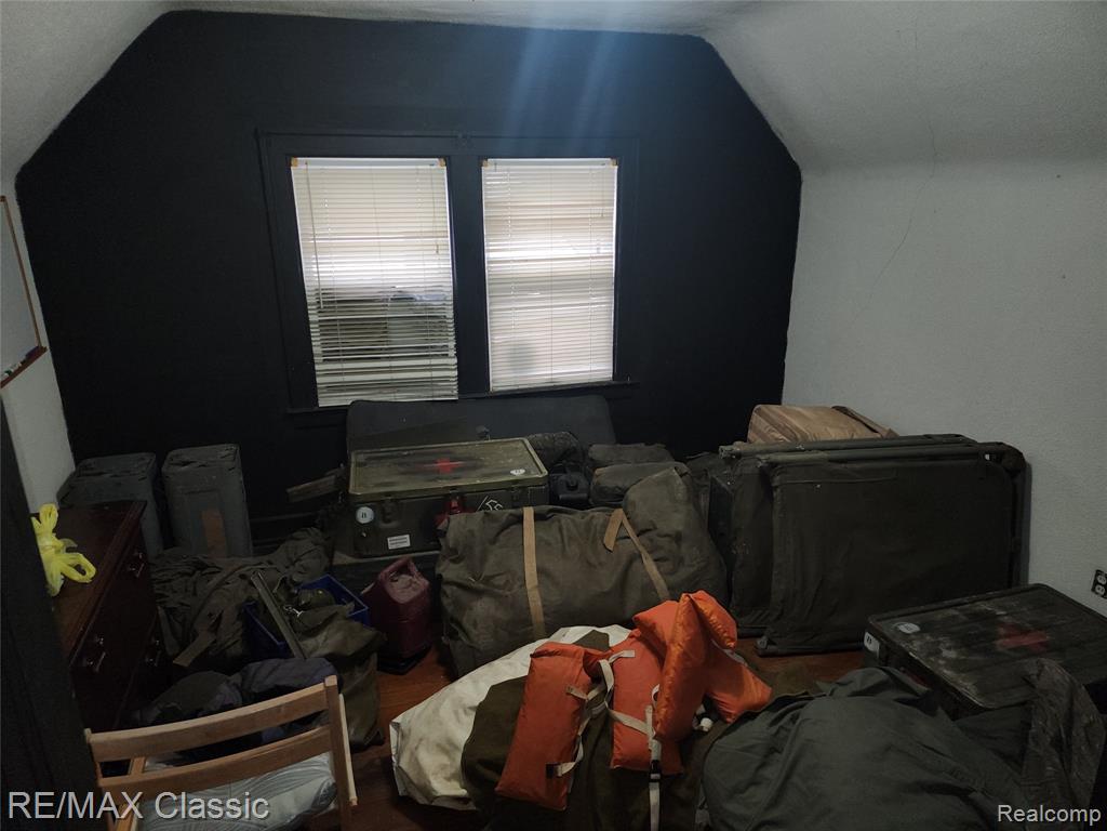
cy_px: 416
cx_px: 554
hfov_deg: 73.9
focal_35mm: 23
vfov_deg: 58.9
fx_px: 736
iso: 125
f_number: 1.8
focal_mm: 6.4
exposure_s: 1/13.4
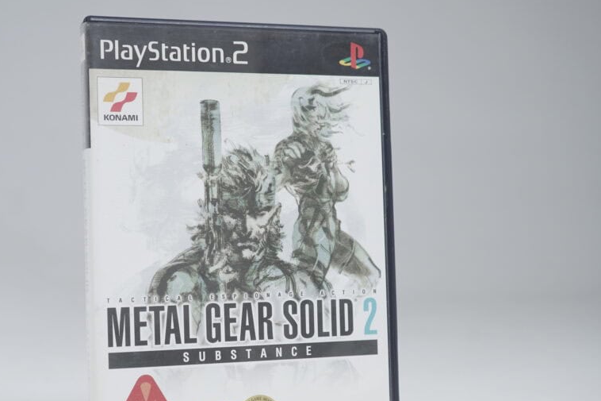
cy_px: 244
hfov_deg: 34.9
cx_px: 236
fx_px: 951
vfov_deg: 23.7
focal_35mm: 57
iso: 640
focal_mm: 36
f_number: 5.6
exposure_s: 1/30
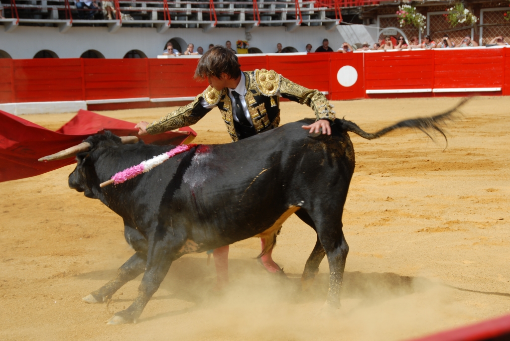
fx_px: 1276
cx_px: 255
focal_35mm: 90
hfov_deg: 22.6
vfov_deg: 15.2
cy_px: 170
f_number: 9.5
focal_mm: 60
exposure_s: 1/250
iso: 100
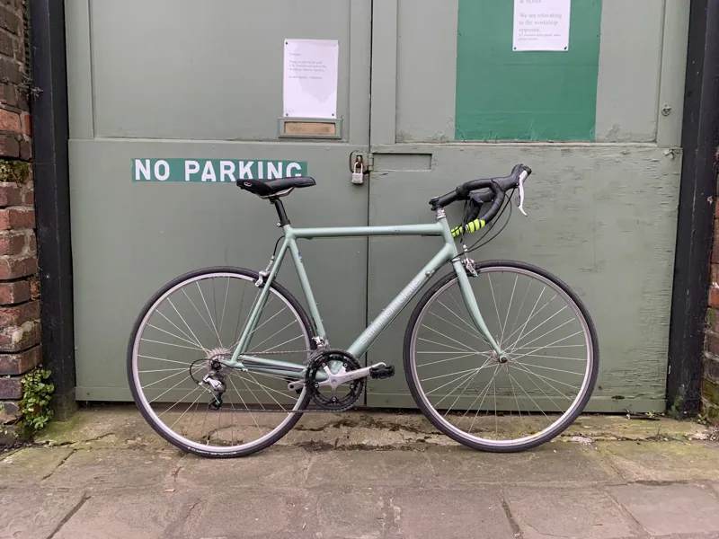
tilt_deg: -5.8
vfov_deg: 53.1
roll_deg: -0.1
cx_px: 360
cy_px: 270
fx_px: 540
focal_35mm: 26
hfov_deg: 67.3
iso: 125
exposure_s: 1/60
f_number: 1.8
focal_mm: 4.25
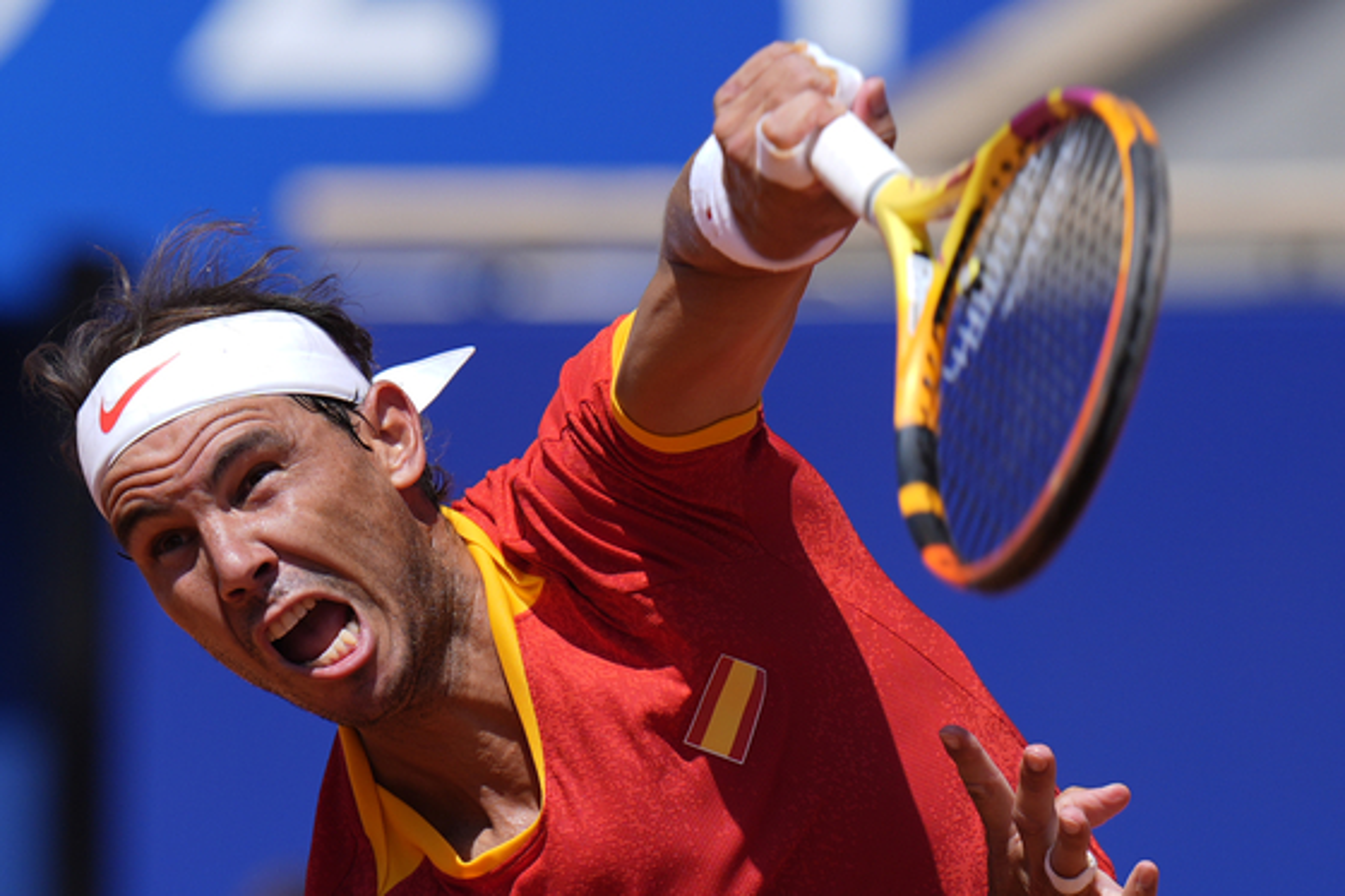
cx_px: 672
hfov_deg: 5.2
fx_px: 14939
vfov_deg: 3.4
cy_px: 448
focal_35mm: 400
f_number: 3.5
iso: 200
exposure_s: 1/3200
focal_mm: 400
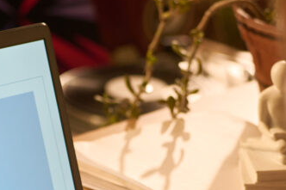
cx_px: 71
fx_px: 1421
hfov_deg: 11.5
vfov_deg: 7.6
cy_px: 233
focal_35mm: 179
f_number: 3.2
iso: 800
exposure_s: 1/160
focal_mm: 58
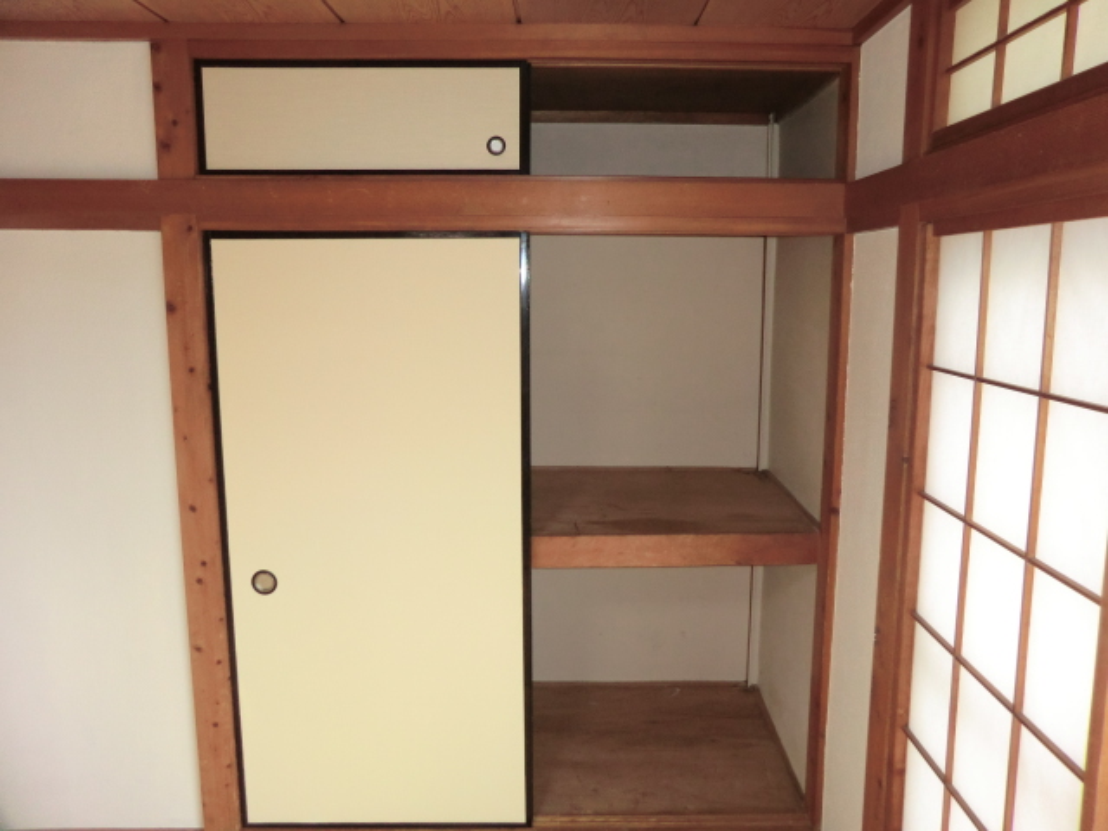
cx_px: 554
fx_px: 768
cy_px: 416
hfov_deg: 71.6
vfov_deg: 56.8
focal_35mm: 24
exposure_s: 1/60
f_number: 3.2
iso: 200
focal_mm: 4.3
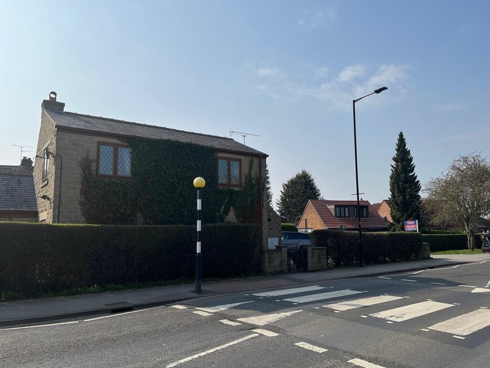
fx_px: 368
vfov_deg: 53.1
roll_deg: +0.8
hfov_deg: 67.3
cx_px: 245
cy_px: 184
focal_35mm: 26
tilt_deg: +7.8
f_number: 1.6
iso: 50
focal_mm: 5.1
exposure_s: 1/6494
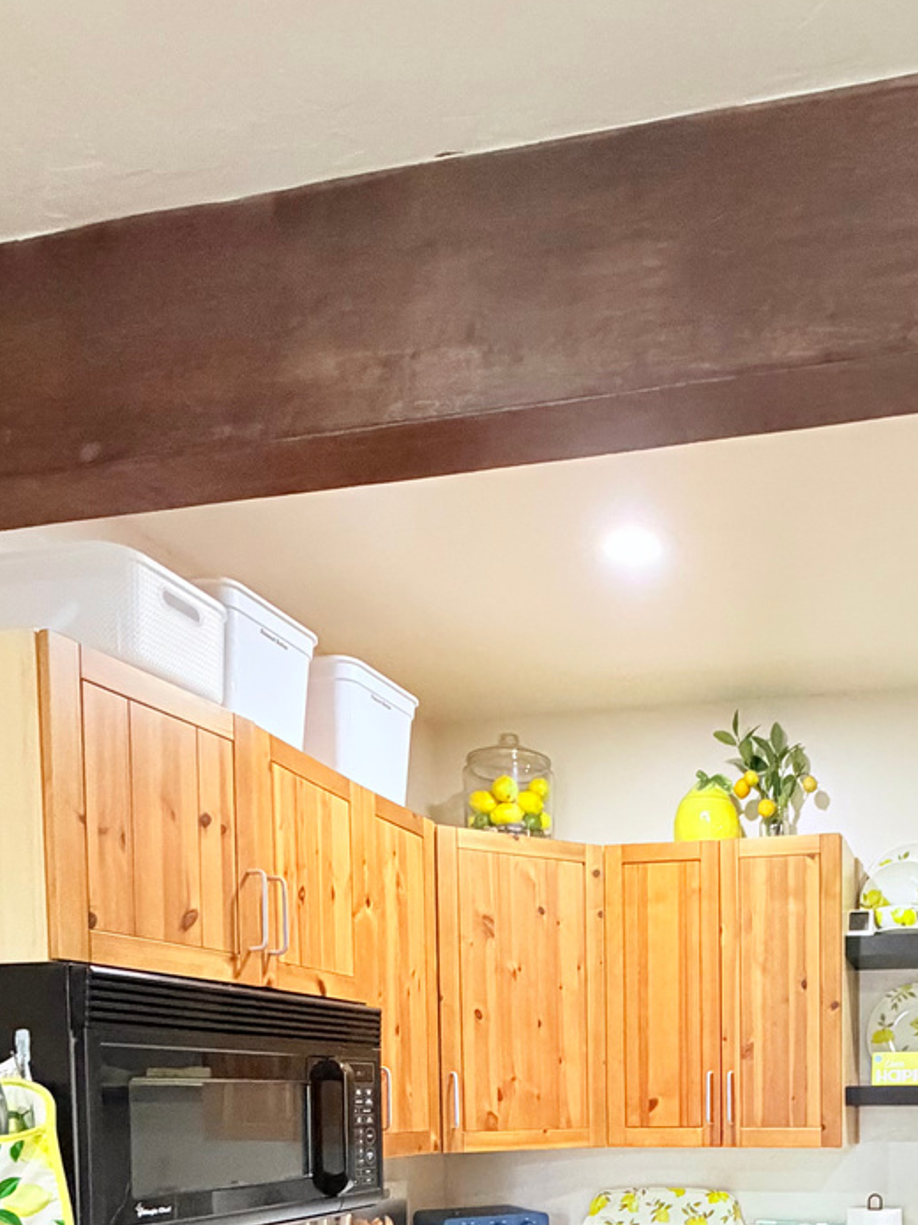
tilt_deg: -3.3
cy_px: 1161
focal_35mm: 31
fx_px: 1097
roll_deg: +0.6
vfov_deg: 50.0
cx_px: 764
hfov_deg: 42.8
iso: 640
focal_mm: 2.22
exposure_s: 1/60
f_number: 2.2
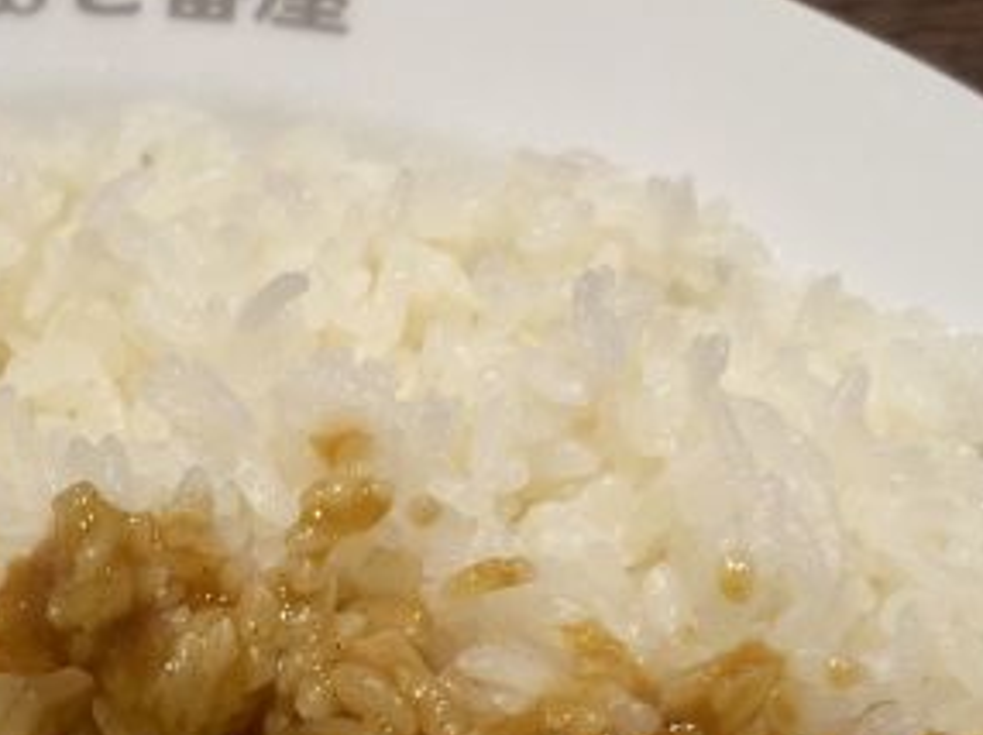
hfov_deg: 21.0
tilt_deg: -62.8
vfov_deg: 14.9
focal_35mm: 91
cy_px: 1140
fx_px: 2582
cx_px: 79
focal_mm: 4.25
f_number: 1.8
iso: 80
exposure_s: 1/60
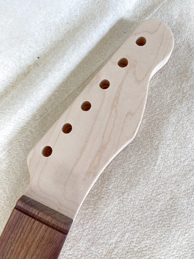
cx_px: 97
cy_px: 130
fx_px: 194
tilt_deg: -76.3
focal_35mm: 26
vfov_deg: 67.3
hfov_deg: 53.1
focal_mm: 4.25
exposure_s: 1/120
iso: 100
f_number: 1.8
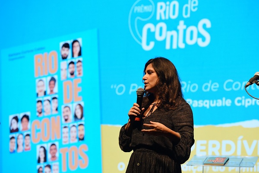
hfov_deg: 16.8
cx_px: 130
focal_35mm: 122
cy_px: 86
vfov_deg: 11.2
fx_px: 878
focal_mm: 122
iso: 2000
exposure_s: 1/200
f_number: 4
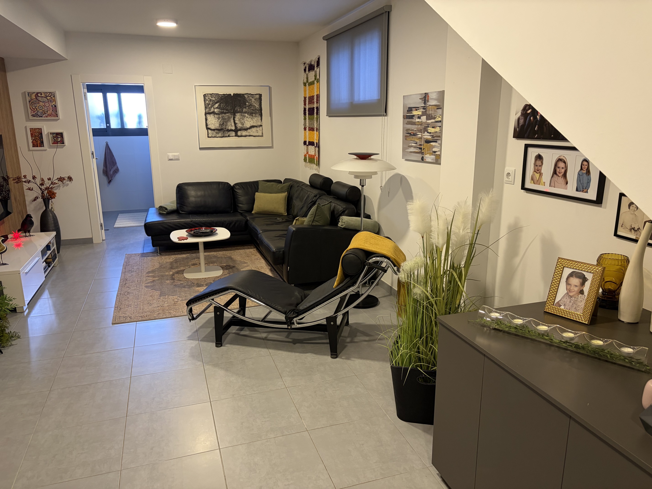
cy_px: 244
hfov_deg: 67.3
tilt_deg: -14.2
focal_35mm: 26
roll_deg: -0.1
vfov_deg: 53.1
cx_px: 326
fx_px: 490
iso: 160
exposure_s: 1/50
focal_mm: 5.96
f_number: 1.6
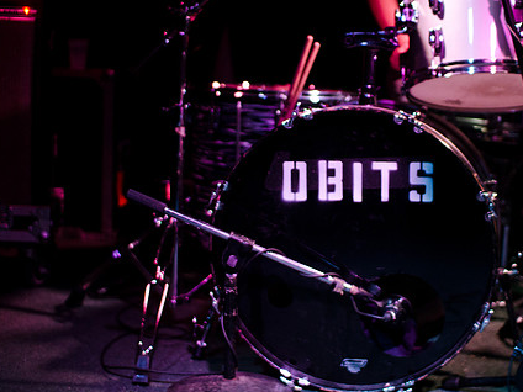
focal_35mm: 59
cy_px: 195
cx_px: 310
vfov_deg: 24.8
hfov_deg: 32.6
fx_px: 891
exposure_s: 1/125
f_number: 1.4
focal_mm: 30
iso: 1250
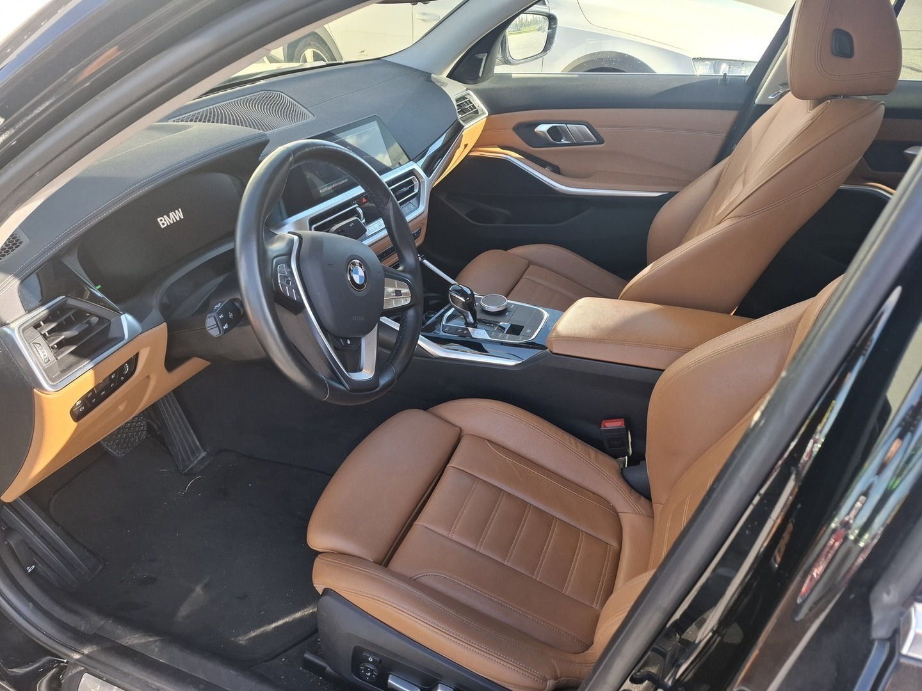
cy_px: 346
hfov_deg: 73.9
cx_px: 461
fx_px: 613
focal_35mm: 23
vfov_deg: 58.9
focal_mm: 5.54
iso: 50
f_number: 1.8
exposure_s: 1/118
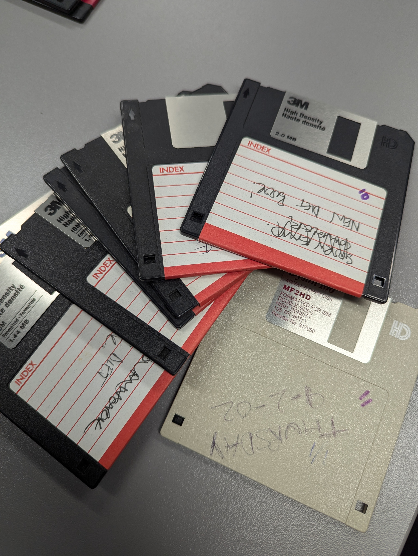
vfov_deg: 71.5
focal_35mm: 24
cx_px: 209
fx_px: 385
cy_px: 278
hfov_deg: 56.9
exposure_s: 1/100
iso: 76
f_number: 1.85
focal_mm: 6.81
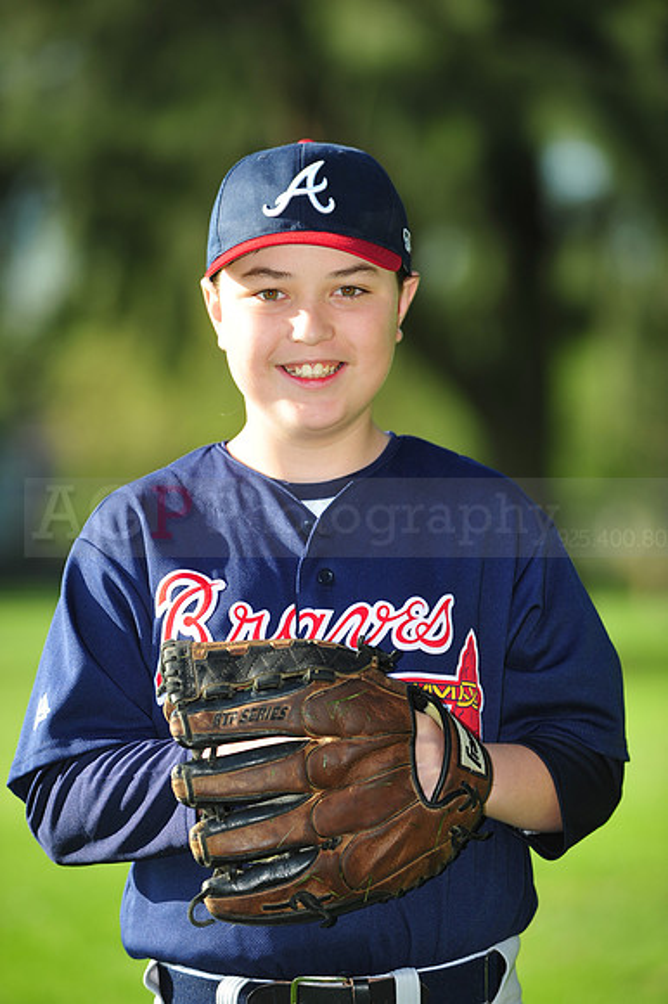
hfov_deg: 6.9
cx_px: 334
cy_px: 502
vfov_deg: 10.3
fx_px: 5573
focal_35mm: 200
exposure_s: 1/640
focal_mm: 200
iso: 200
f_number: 4.5
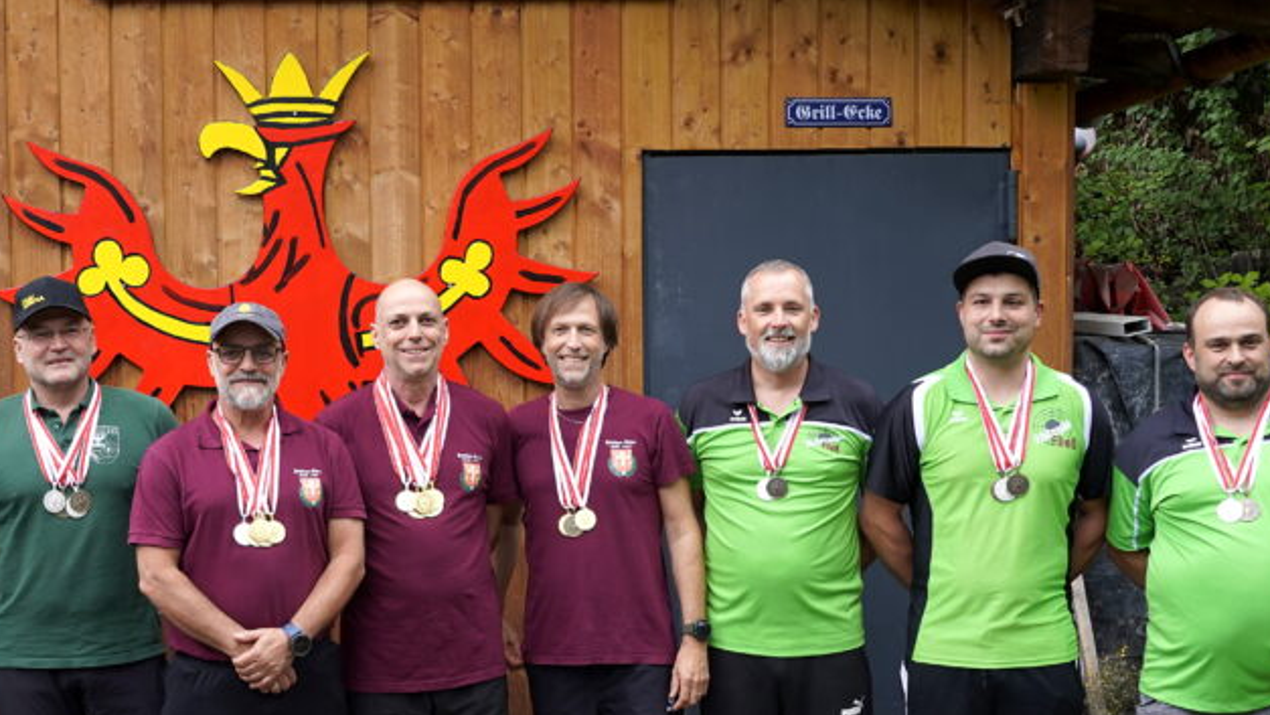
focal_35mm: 53
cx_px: 454
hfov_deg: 38.8
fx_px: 1785
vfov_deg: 22.6
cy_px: 445
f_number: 4
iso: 200
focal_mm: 31
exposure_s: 1/160
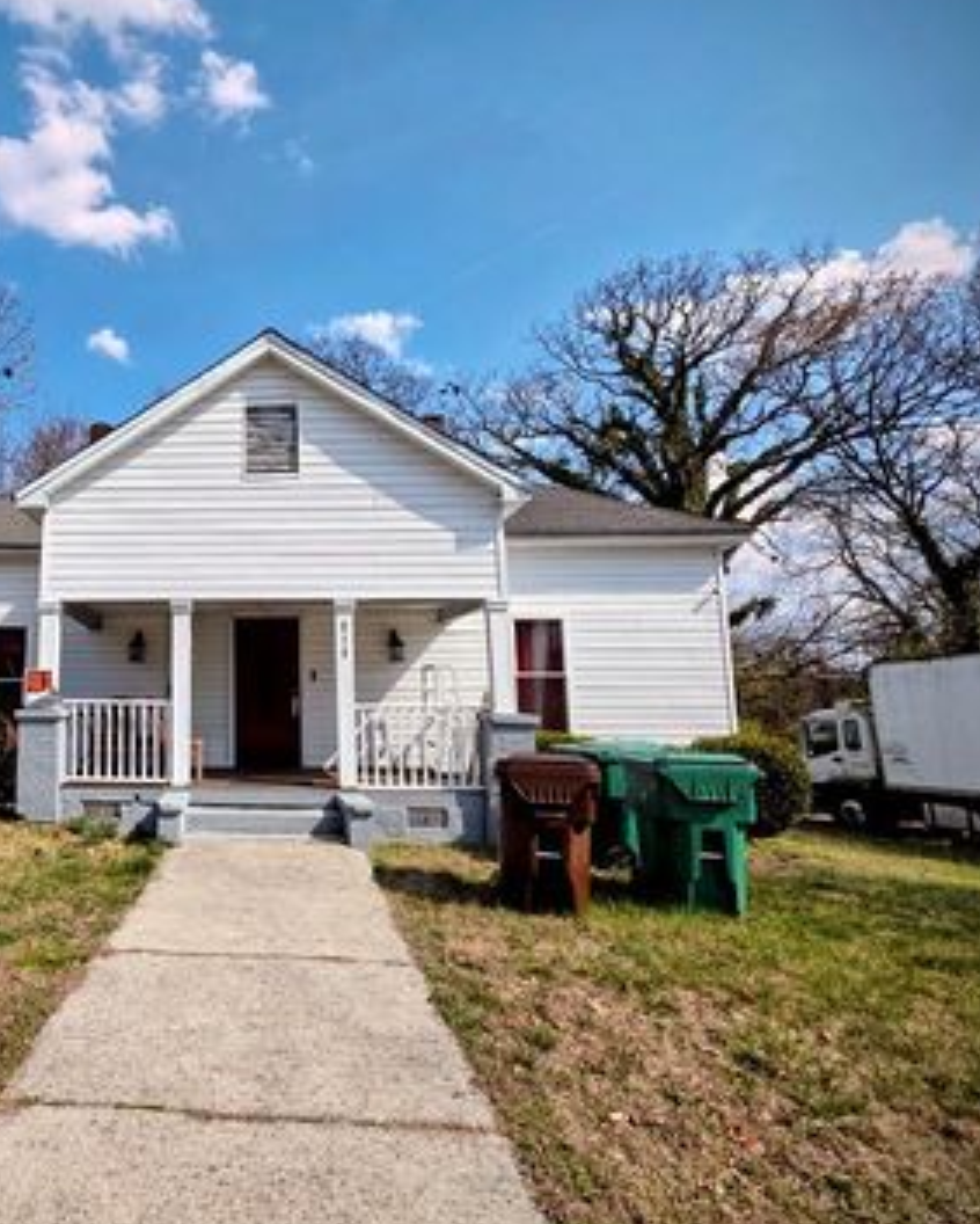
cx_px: 236
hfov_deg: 68.7
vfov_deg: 86.3
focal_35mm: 18
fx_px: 652
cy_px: 621
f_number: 1.9
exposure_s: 1/2775
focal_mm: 2.2
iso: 40
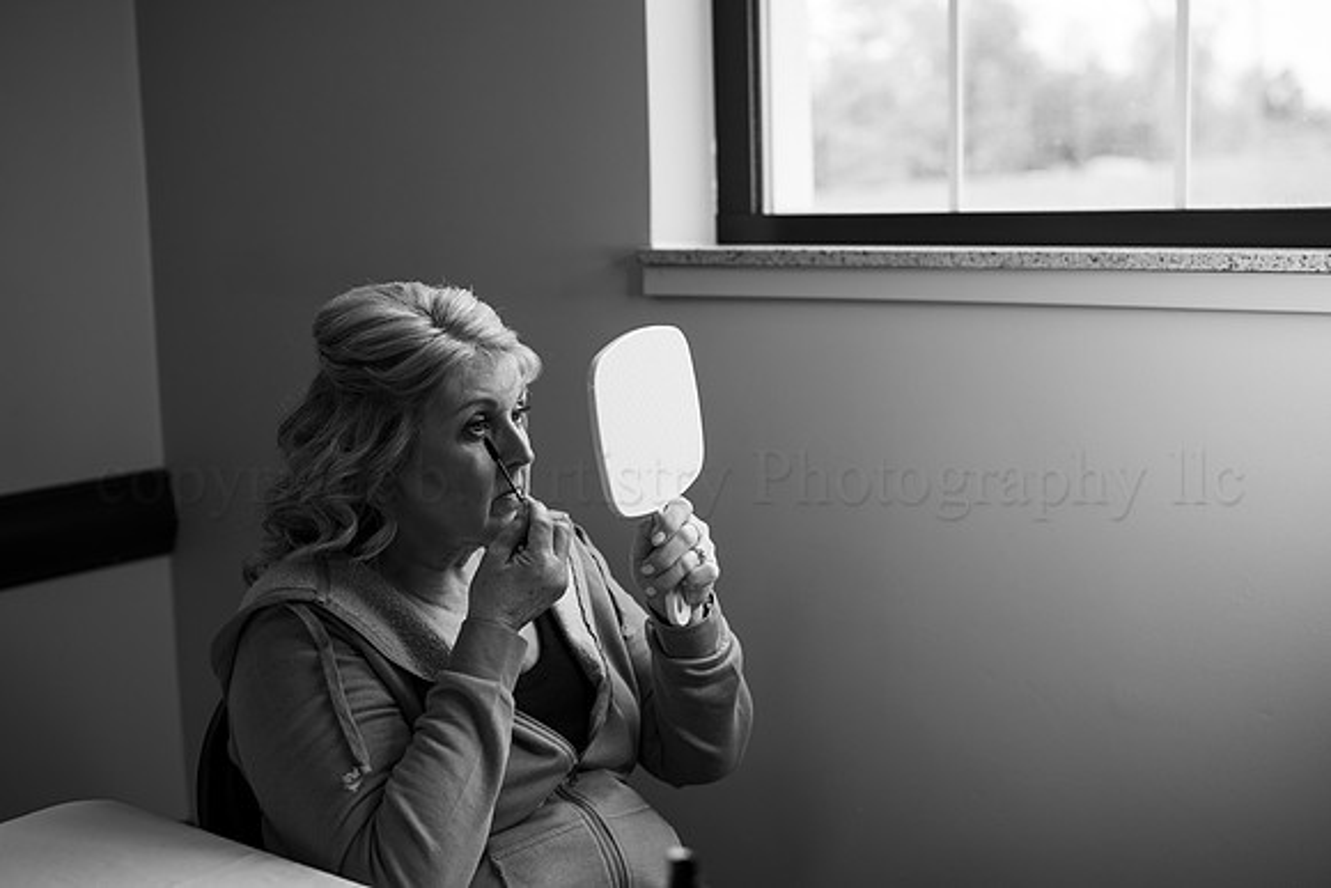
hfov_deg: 43.6
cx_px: 666
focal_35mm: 45
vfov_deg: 29.9
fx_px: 1664
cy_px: 444
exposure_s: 1/160
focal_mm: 45
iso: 200
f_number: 2.5
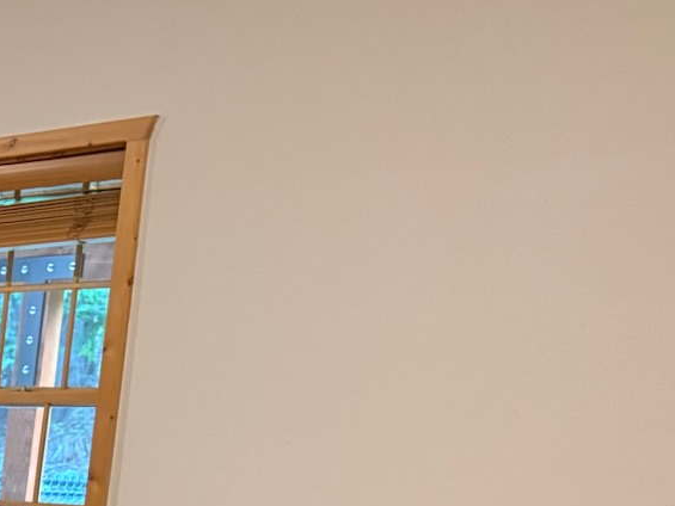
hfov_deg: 18.0
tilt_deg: -11.2
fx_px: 1697
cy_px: 801
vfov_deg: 15.4
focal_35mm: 87
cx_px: -539
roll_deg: -3.0
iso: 640
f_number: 1.78
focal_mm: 6.76
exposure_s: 1/60
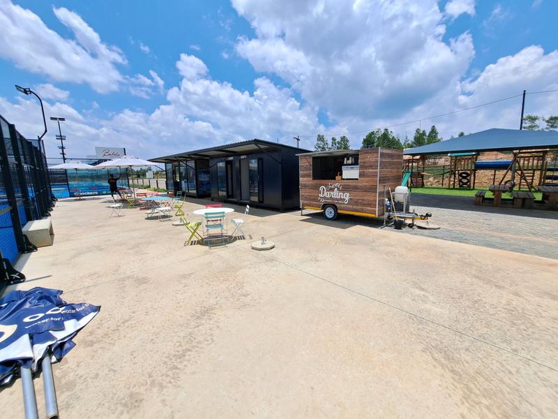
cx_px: 279
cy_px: 210
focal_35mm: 13
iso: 50
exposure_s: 1/1894
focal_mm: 1.74
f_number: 2.2
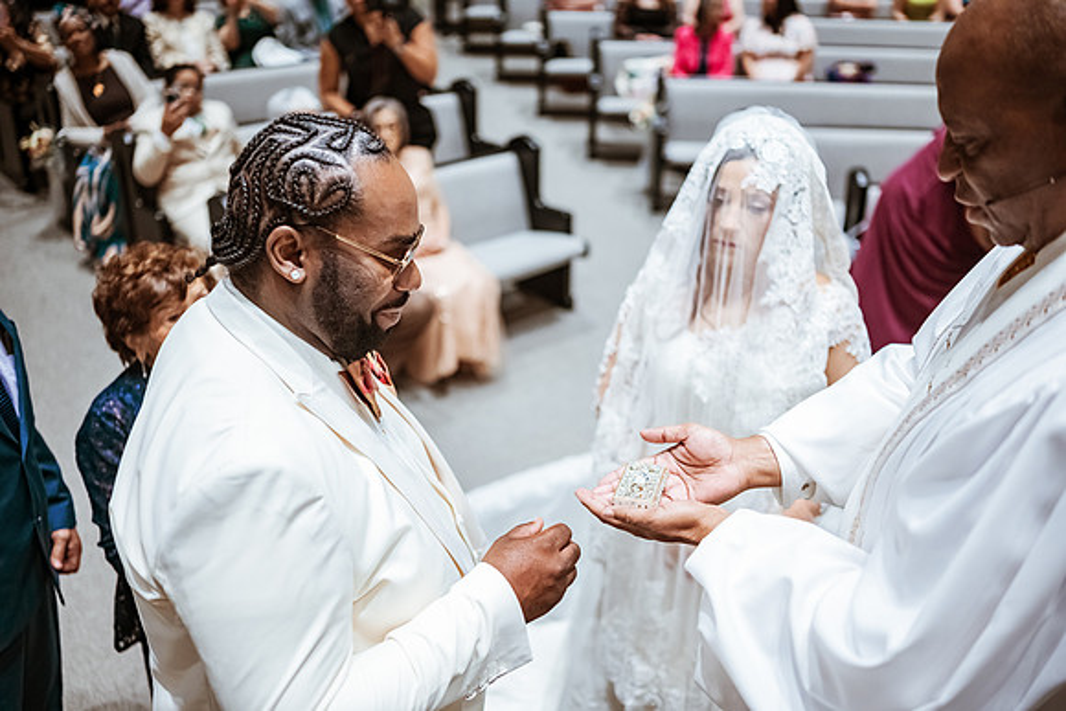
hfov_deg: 54.4
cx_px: 533
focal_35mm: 35
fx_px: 1037
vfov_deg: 37.9
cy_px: 356
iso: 1250
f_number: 1.8
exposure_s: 1/500
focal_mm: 35
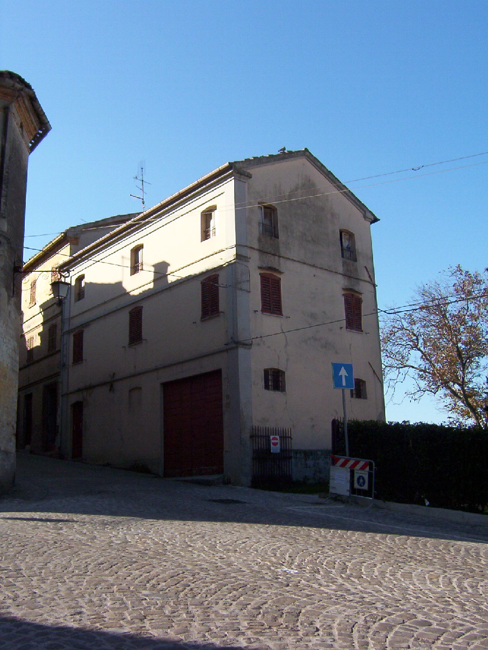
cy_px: 325
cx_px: 244
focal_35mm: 36
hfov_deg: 39.7
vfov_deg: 51.4
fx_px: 677
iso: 100
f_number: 5.24
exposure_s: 1/464
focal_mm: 5.54
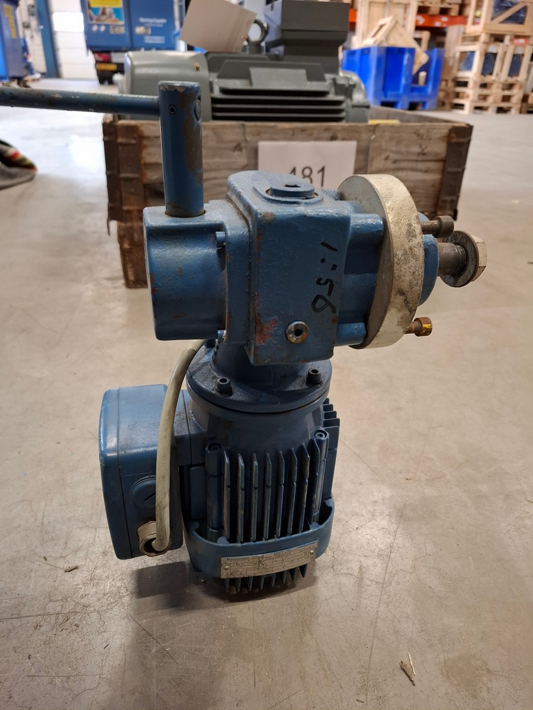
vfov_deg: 73.9
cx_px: 266
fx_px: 472
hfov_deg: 58.9
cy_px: 355
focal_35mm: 23
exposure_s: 1/33
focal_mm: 5.54
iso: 400
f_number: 1.8
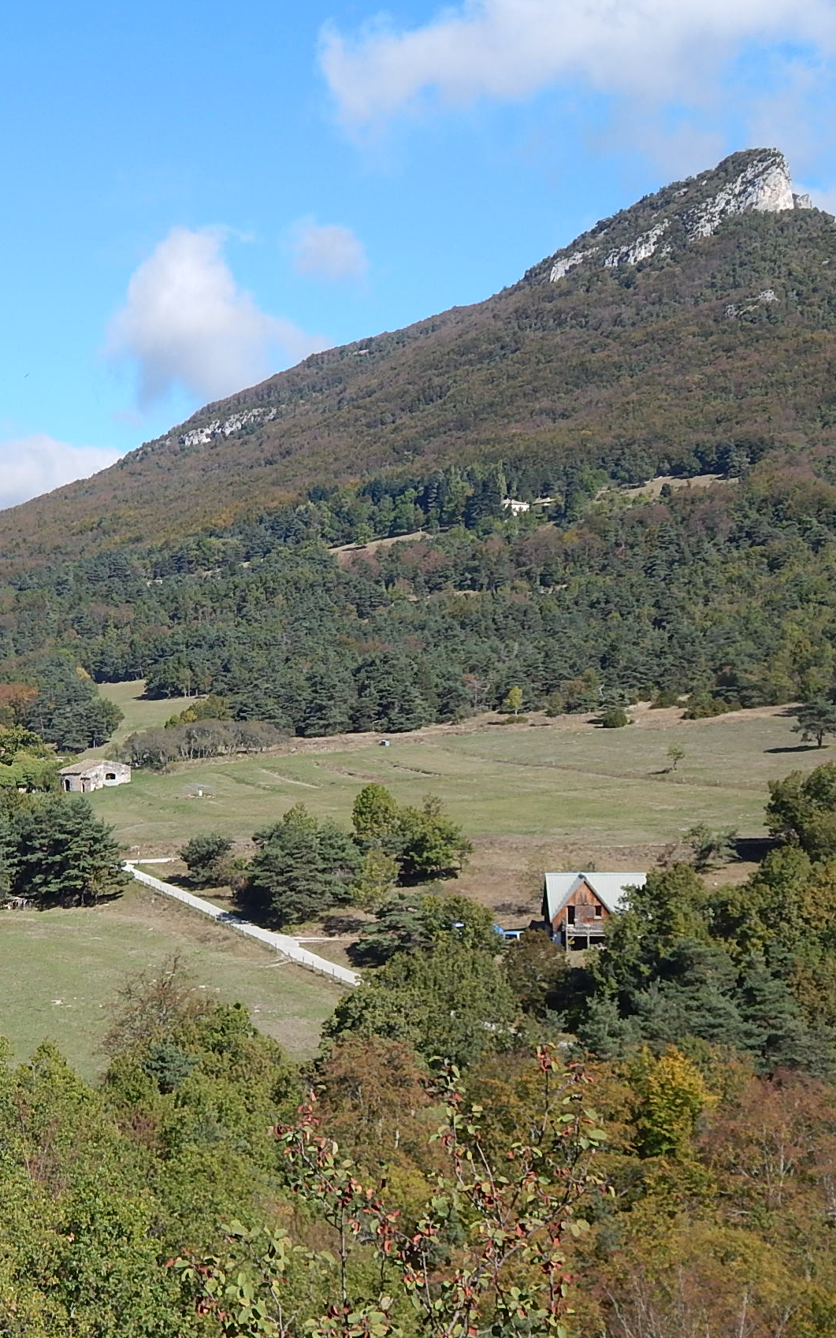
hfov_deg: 21.2
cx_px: 287
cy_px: 669
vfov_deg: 33.5
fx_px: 2224
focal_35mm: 61
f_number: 3.6
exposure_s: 1/1000
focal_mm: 7.7
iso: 125
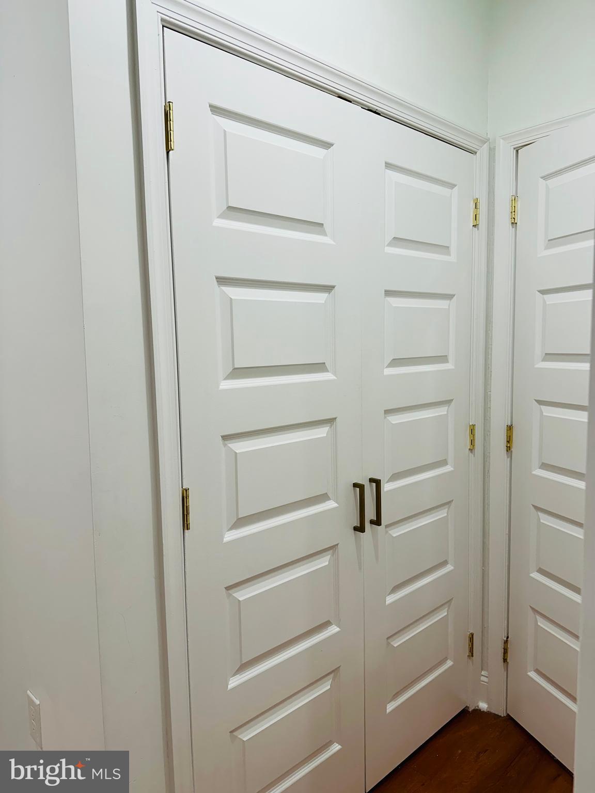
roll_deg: +0.7
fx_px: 550
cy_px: 396
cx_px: 298
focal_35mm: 24
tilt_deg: -5.2
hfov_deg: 56.8
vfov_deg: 71.6
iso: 100
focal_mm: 6.86
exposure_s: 1/120
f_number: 1.78
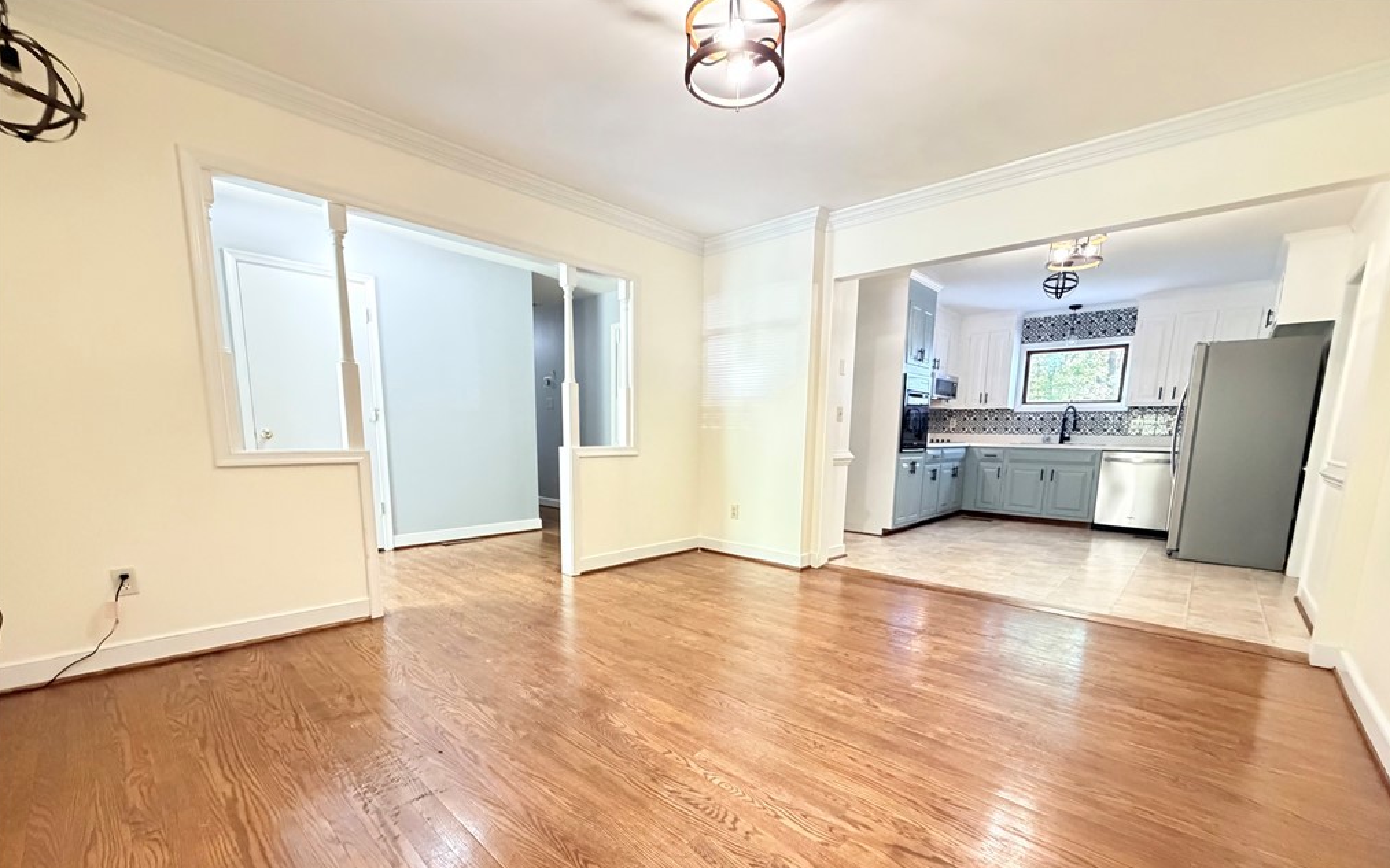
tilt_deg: -9.0
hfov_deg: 101.5
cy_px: 521
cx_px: 697
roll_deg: -0.8
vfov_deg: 74.0
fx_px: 568
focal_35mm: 15
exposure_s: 1/60
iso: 1000
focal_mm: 2.22
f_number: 2.2
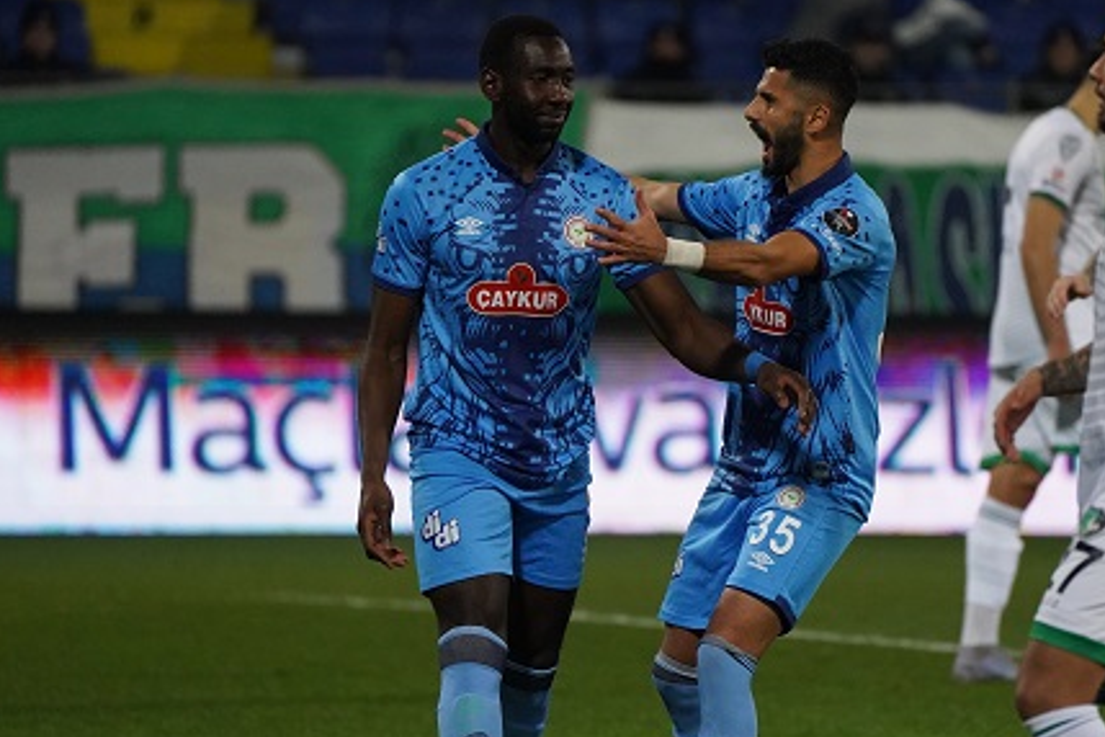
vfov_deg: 2.5
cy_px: 358
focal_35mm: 560
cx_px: 667
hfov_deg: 3.7
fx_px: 17188
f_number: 5.6
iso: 8000
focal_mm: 400
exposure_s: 1/2000
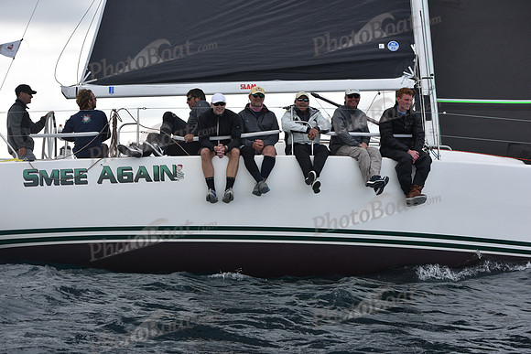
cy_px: 177
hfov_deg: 27.0
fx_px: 1106
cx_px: 266
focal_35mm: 75
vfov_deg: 18.2
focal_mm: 75
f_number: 6.3
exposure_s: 1/800
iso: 400
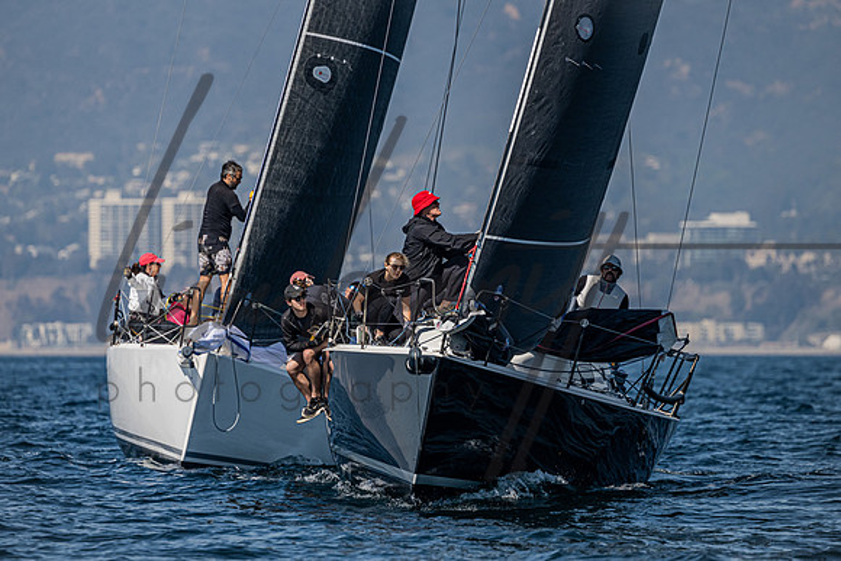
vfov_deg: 2.7
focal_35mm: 512
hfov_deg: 4.0
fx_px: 11960
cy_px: 246
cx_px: 409
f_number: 5.6
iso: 400
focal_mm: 400
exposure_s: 1/4000
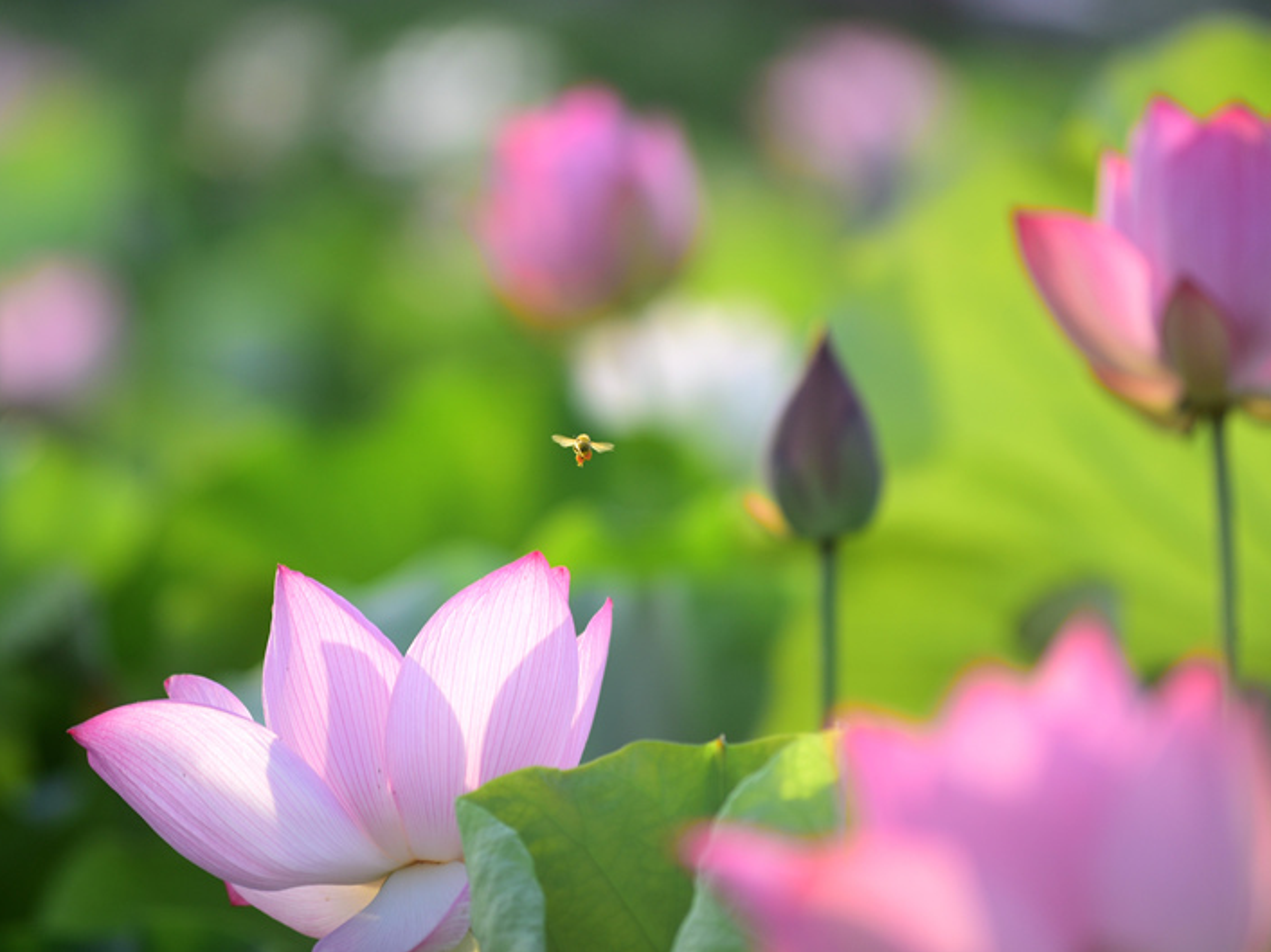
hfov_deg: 9.1
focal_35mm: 218
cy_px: 474
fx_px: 8002
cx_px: 693
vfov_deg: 6.8
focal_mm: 200
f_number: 4.5
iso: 250
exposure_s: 1/640
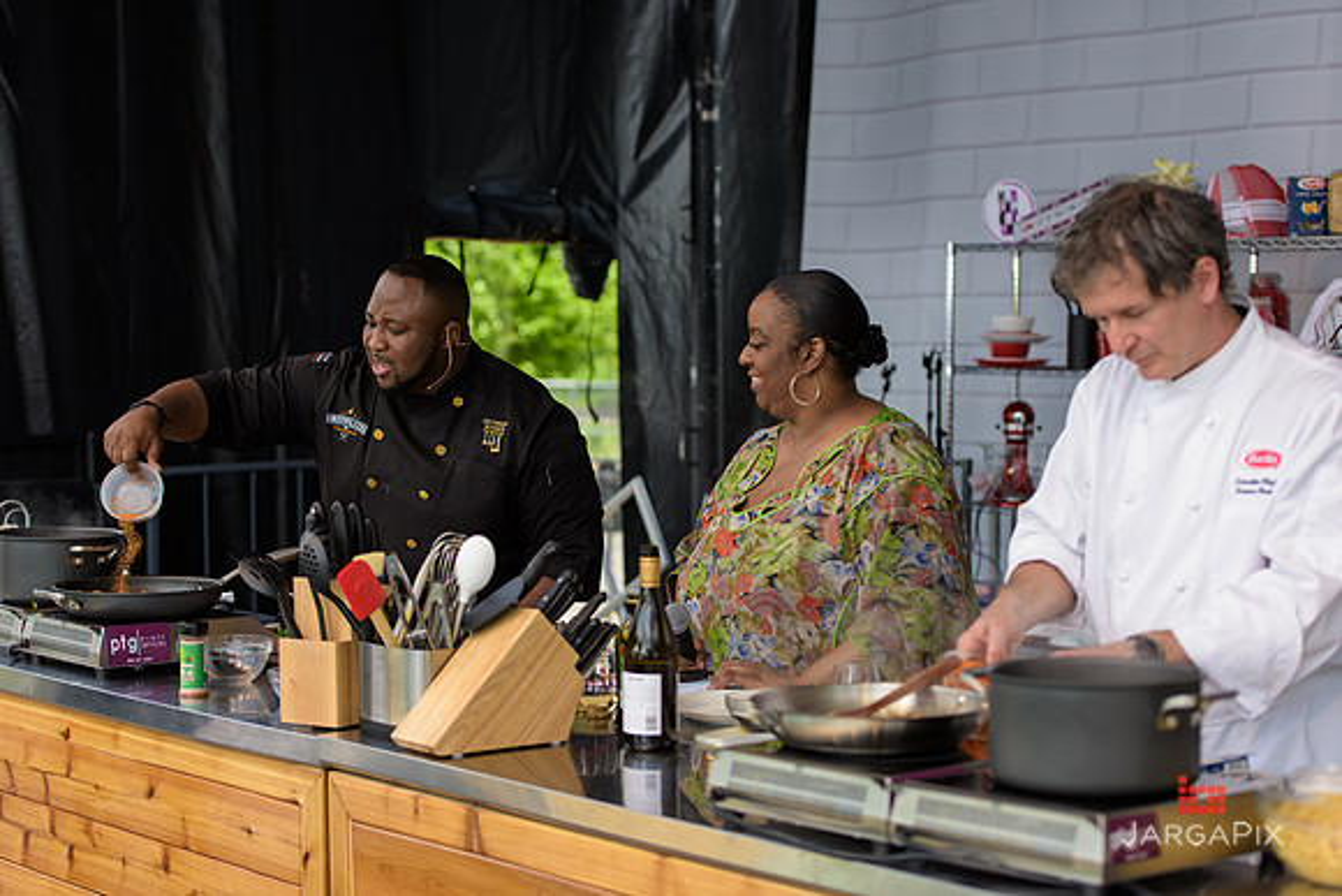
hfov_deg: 28.8
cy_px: 448
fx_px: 2610
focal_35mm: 70
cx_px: 671
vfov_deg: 19.5
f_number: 3.2
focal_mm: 70
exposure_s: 1/1000
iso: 250
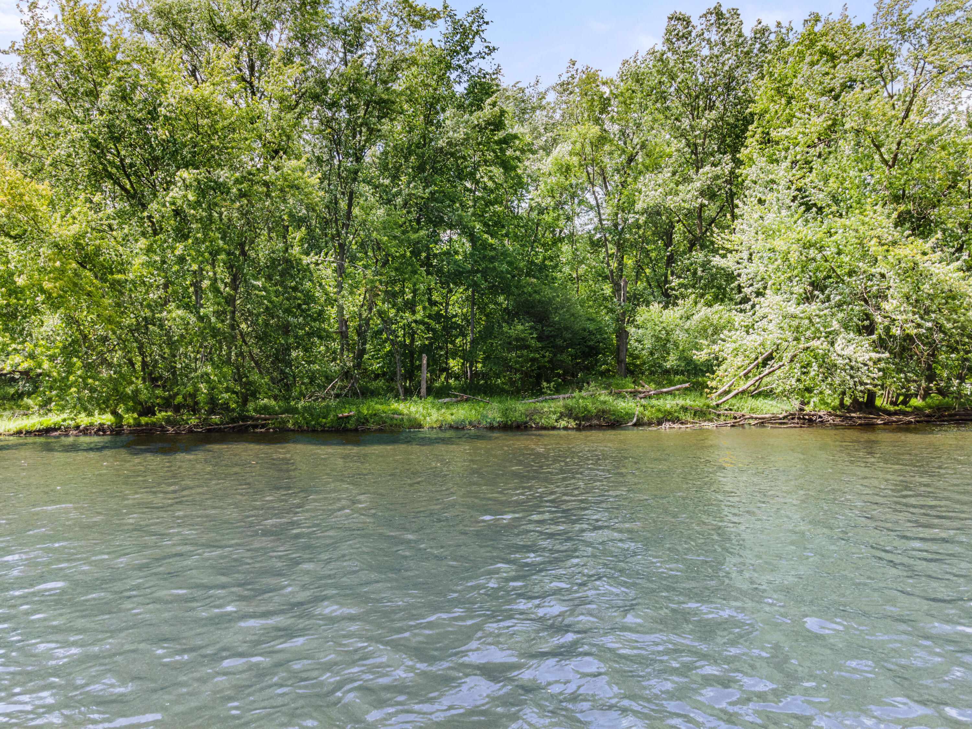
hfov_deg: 71.6
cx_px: 486
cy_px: 364
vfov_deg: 56.8
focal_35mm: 24
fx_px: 674
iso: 100
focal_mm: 4.5
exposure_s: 1/320
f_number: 2.8
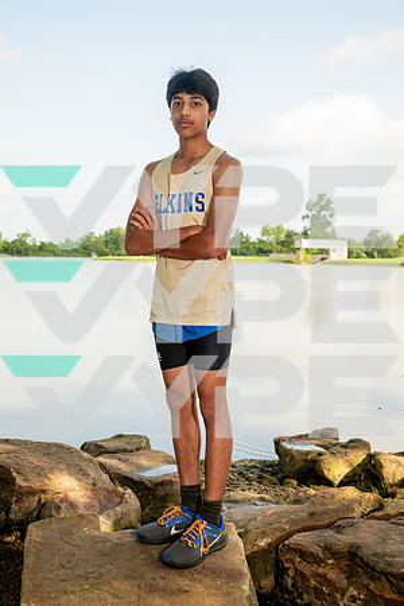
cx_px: 202
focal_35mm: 48
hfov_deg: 28.1
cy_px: 303
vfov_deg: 41.1
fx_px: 808
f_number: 7.1
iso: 200
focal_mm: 48
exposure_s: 1/200
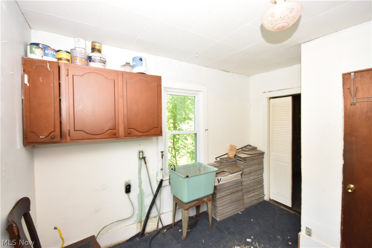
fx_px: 155
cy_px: 124
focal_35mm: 15
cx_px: 186
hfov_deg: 100.4
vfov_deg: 77.3
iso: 640
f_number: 5.6
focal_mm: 10
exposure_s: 1/60
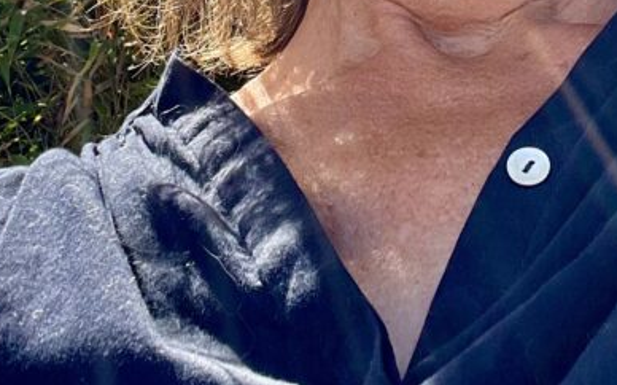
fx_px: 1412
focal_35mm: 84
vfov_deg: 14.6
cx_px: 434
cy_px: -173
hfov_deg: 24.5
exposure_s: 1/291
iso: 25
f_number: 2.2
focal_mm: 2.71
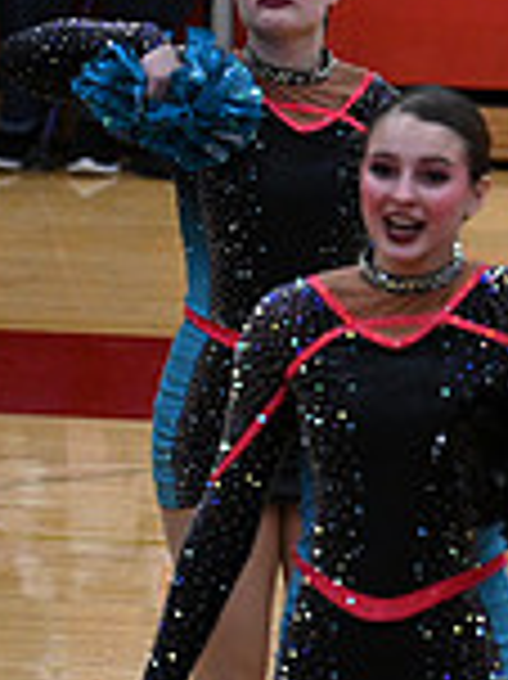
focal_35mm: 740
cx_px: 1241
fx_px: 14500
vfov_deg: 2.7
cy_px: 115
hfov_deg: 2.0
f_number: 4
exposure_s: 1/400
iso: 4000
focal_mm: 200
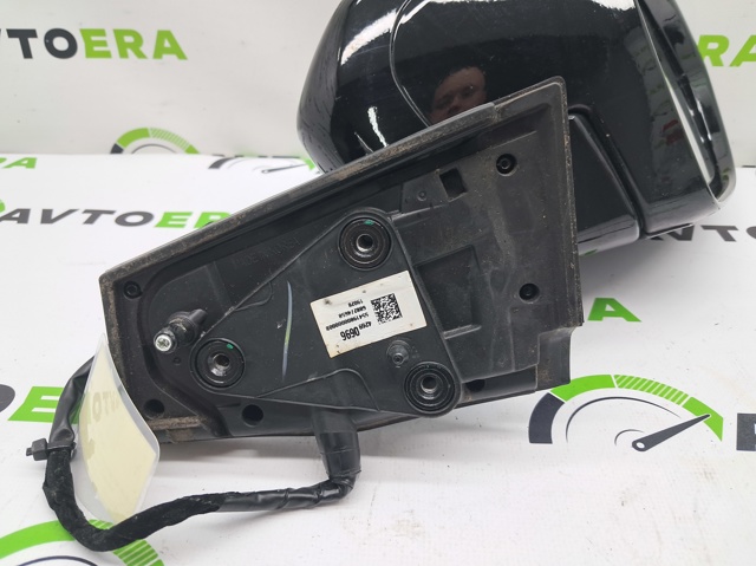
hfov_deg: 65.4
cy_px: 283
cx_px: 378
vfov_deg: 51.3
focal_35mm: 27
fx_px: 589
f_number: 1.8
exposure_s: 1/50
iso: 50
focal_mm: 4
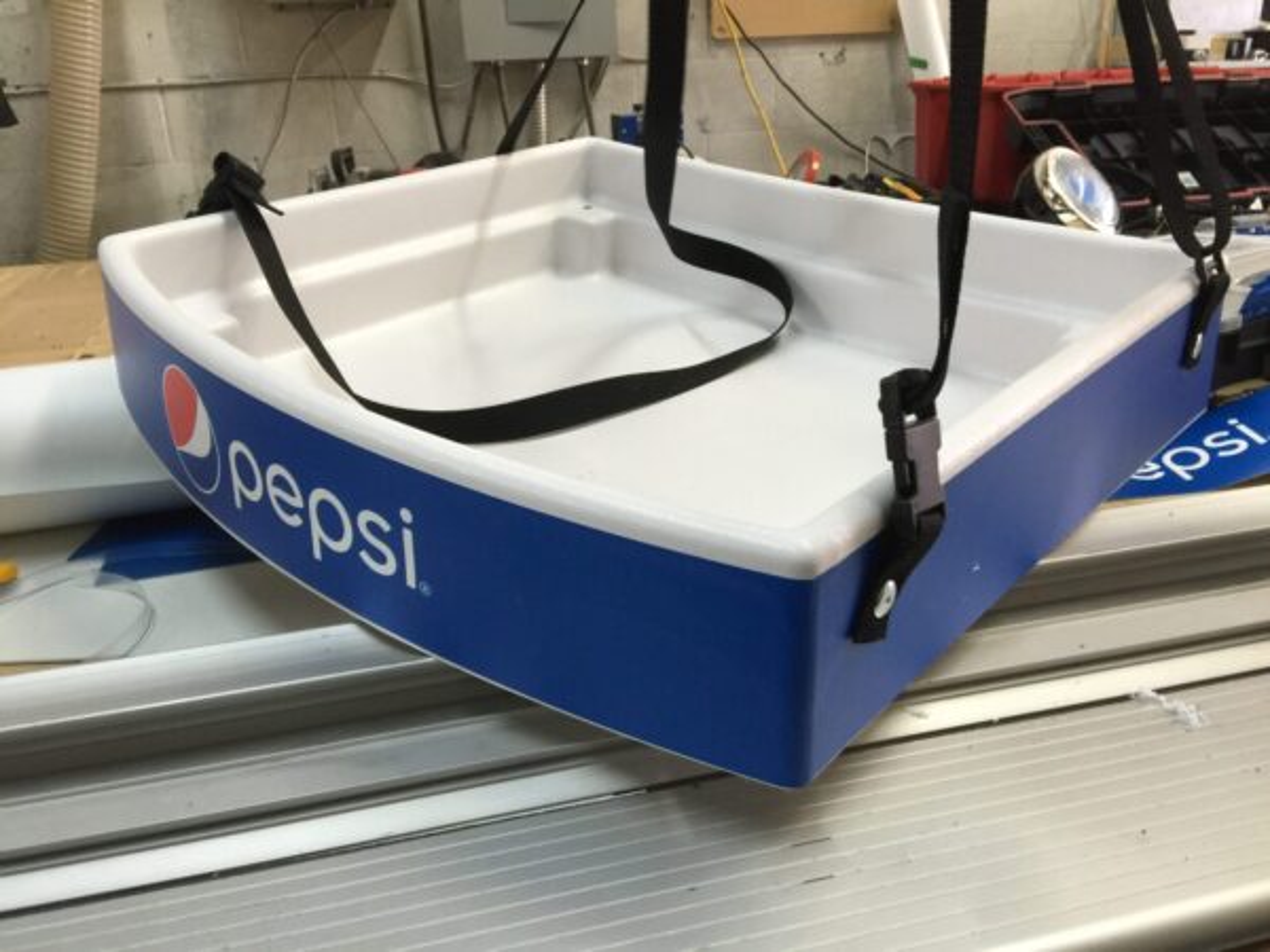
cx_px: 635
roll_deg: +3.4
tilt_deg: -21.2
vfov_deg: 48.2
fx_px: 1064
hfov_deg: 61.7
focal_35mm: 29
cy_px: 476
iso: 64
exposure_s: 1/15
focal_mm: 4.15
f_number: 2.2
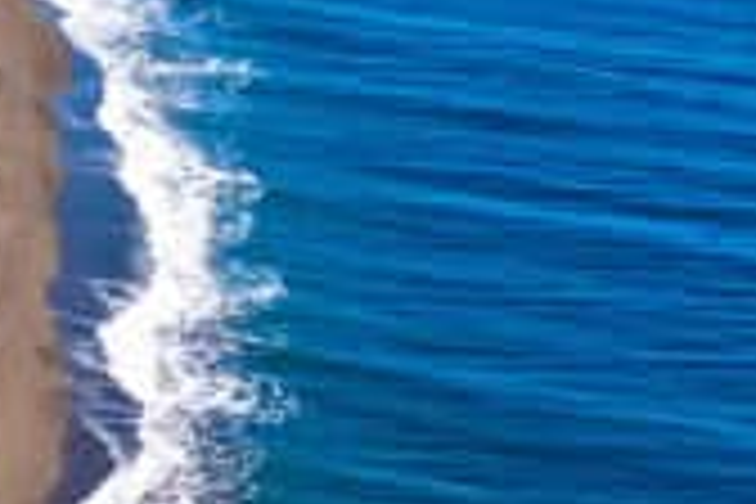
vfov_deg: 6.7
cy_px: -484
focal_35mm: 200
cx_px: -108
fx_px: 4200
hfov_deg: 10.2
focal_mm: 10.3
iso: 100
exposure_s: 1/640
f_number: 3.2
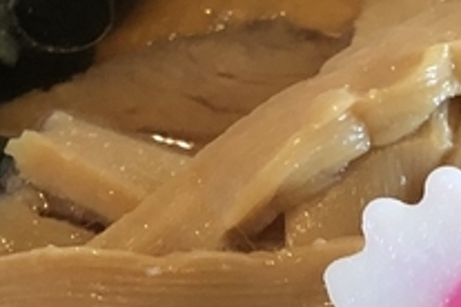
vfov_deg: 7.9
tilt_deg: -53.3
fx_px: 2164
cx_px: 399
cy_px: 476
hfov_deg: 12.1
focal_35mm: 169
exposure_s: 1/17
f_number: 1.8
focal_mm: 3.99
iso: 100
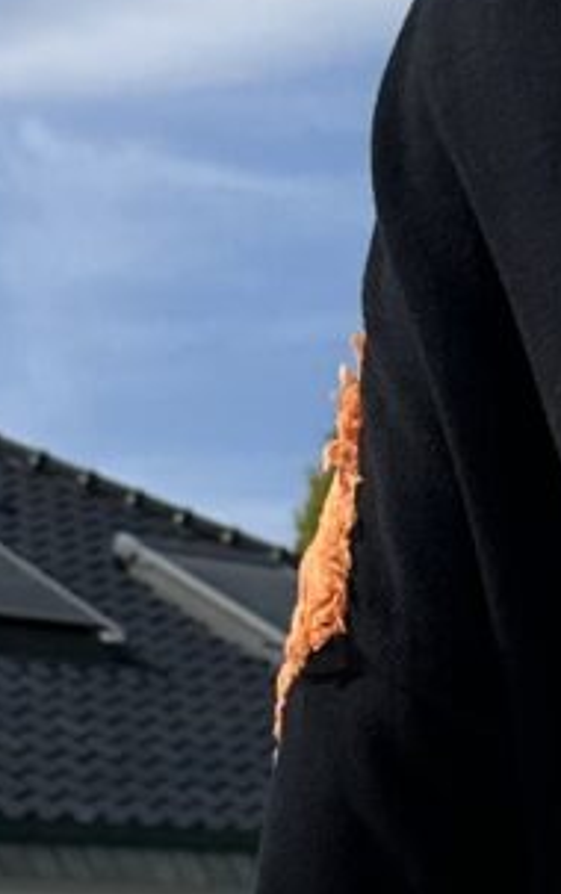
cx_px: 971
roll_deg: +3.8
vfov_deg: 12.6
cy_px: 1136
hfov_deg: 7.9
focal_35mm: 161
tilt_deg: +1.4
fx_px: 3929
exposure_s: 1/8197
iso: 80
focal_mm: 6.86
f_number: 1.78
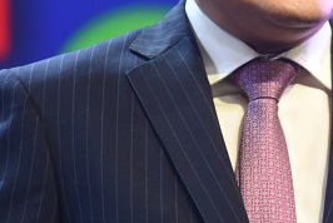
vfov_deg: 2.0
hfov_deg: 3.0
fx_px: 6260
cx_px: 422
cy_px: 64
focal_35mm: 676
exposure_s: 1/200
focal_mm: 200
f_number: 2.8
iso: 400
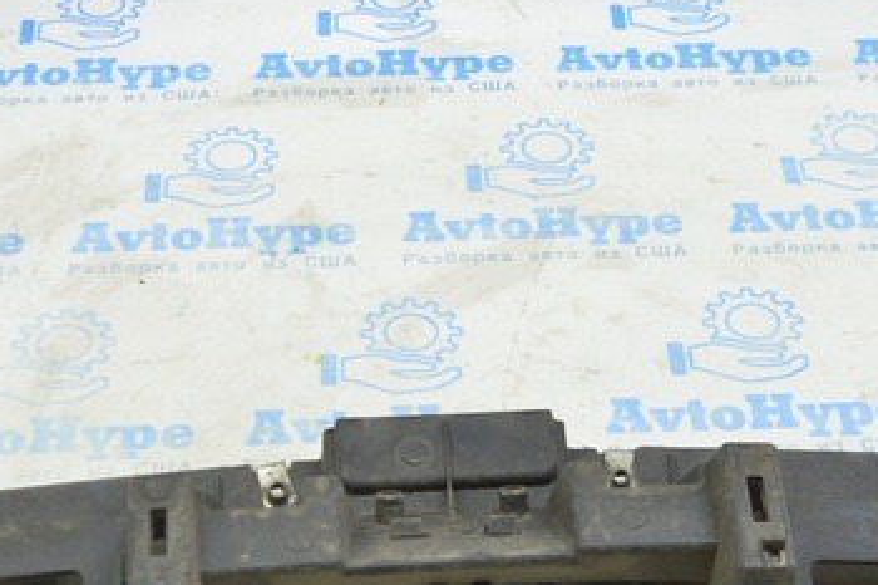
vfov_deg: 17.0
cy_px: 539
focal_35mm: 79
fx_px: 1926
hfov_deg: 25.7
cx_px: 442
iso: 400
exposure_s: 1/40
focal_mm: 18
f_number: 3.5
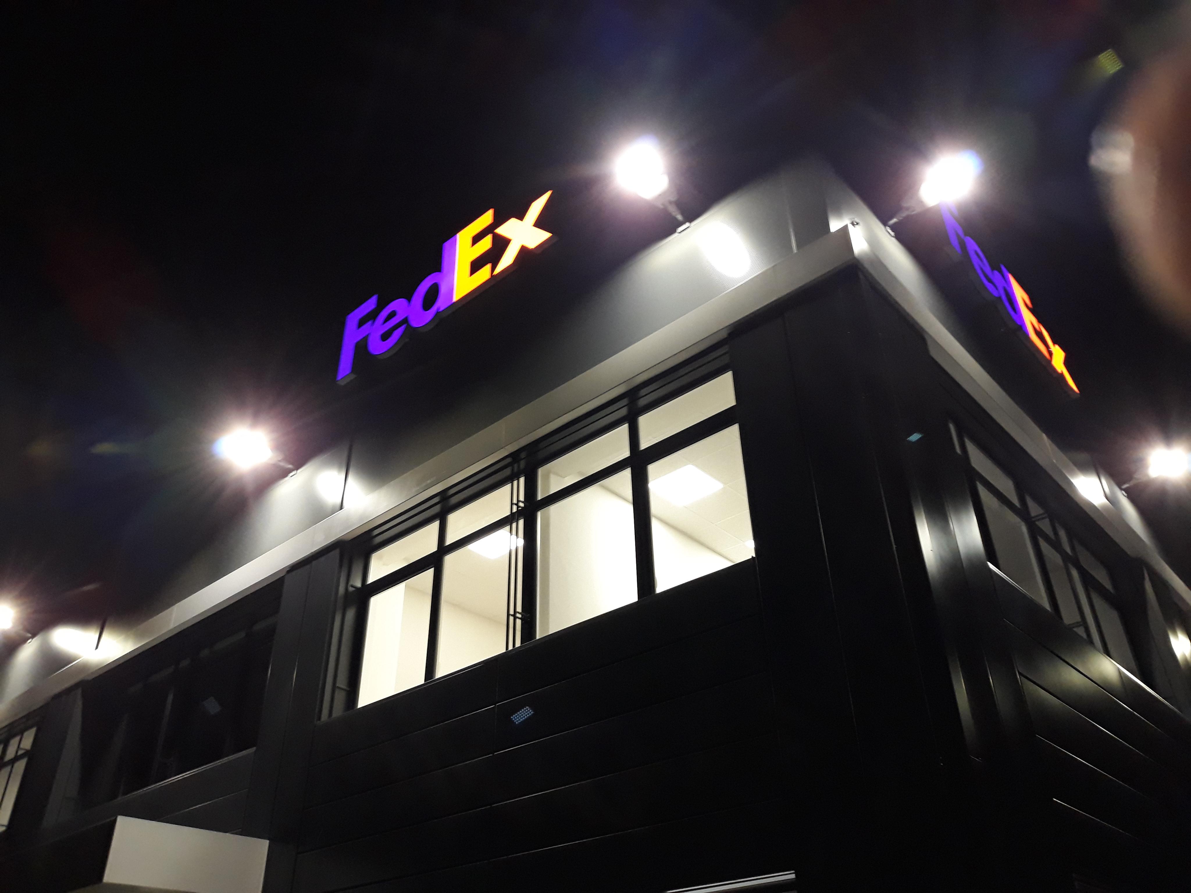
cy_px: 446
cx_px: 596
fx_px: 929
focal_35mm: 27
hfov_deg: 65.3
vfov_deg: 51.4
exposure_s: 1/25
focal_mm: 3.71
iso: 250
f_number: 1.7
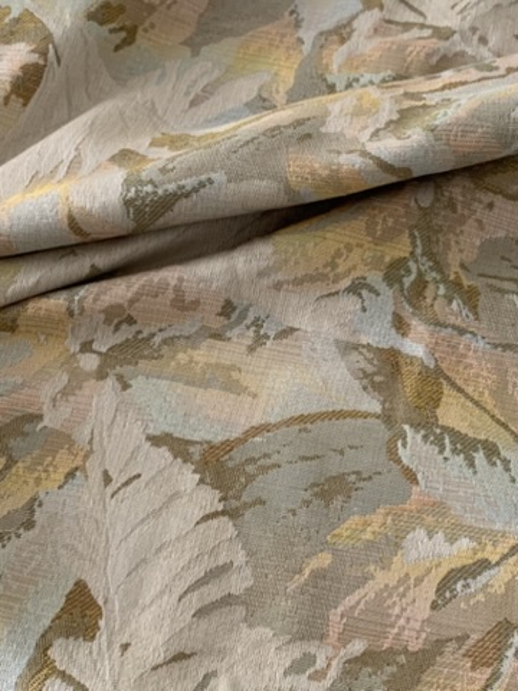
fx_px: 519
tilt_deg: -60.9
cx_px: 259
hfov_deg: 53.1
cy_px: 346
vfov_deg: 67.3
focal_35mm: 26
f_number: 1.8
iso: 125
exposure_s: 1/60
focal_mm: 4.25
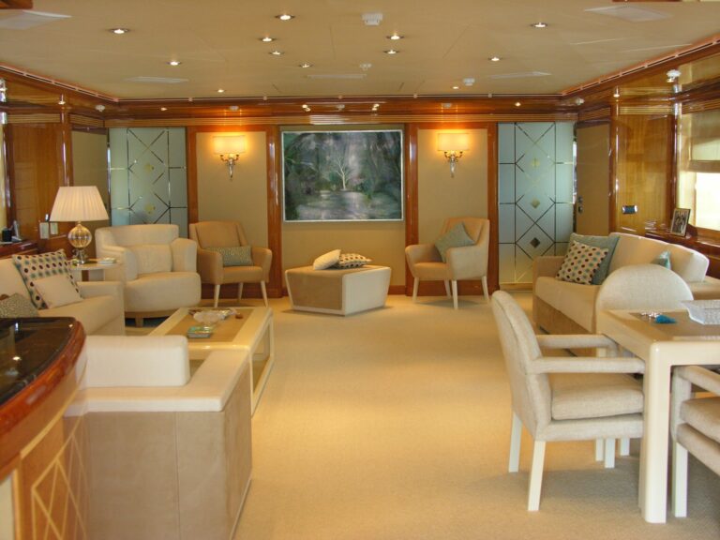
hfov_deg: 43.9
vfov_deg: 33.6
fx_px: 894
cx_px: 360
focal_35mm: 43
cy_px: 270
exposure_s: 1/28.4
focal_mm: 11
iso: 194
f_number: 2.9
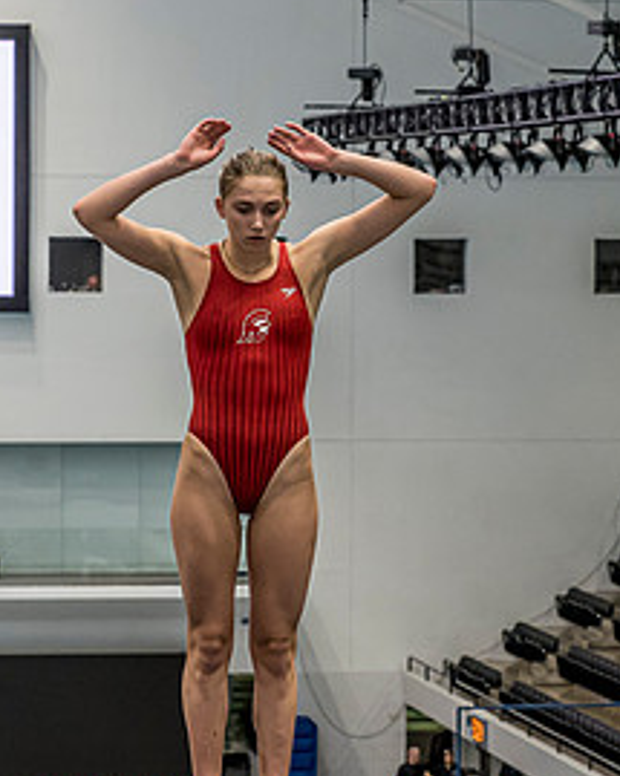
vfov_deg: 9.6
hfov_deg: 7.6
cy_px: 408
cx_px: 228
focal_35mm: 202
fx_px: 4636
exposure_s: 1/160
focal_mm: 48
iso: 1250
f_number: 5
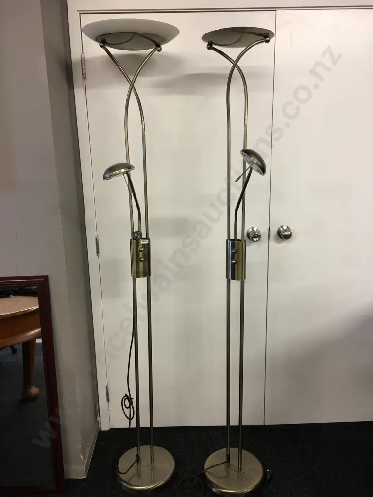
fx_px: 417
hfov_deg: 48.2
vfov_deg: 61.7
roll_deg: +0.8
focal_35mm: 29
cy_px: 248
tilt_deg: -12.6
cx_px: 186
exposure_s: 1/17
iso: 40
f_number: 2.2
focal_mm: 4.15
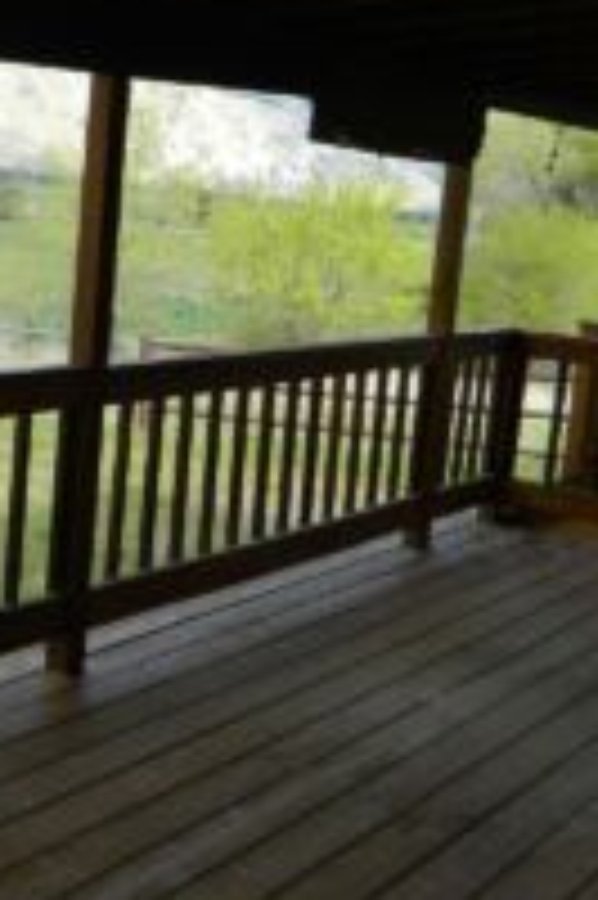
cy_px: 320
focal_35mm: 52
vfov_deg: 37.9
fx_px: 1298
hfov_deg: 23.4
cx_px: -148
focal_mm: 4.5
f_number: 3.1
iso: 80
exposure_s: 1/320
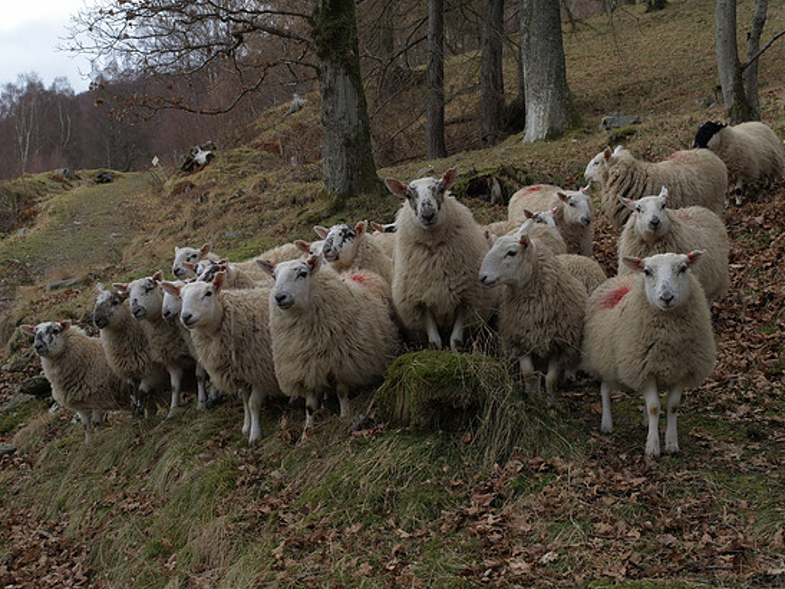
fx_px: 1202
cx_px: 406
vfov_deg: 27.5
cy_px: 305
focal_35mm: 53
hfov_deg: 36.2
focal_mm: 25
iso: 200
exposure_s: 1/200
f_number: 8
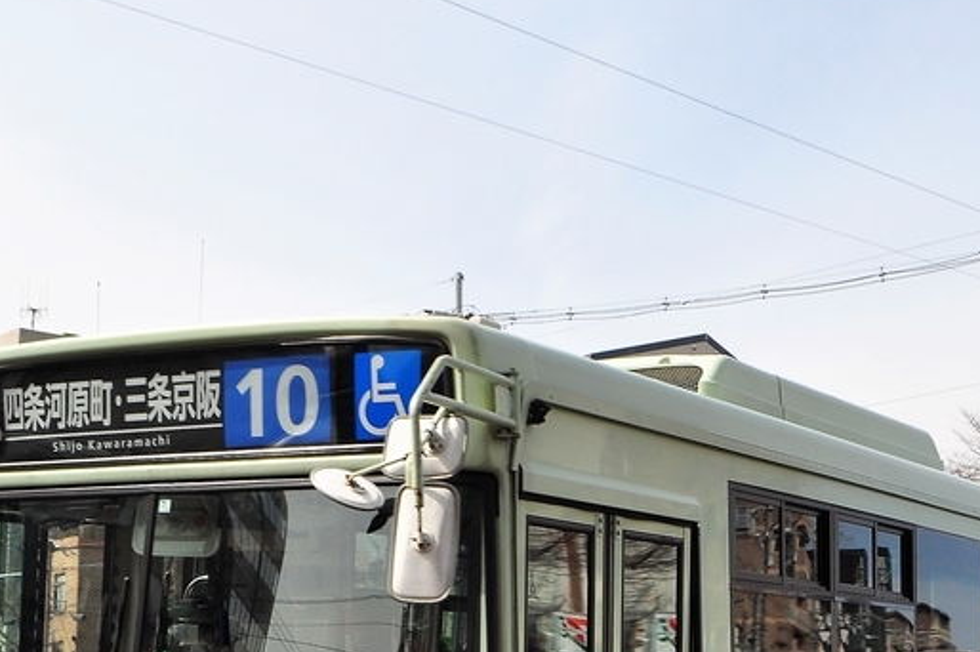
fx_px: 1904
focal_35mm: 70
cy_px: 655
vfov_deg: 18.9
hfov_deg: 28.8
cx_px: 528
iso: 200
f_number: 10
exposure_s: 1/320
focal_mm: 20
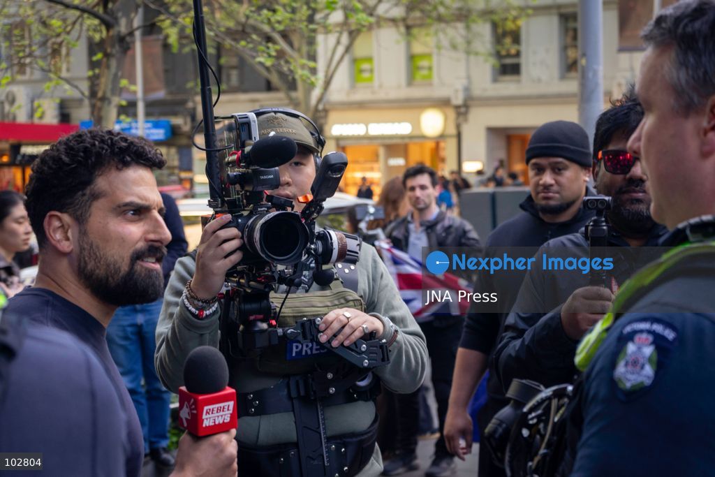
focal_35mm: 58
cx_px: 358
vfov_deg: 23.4
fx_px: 1152
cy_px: 238
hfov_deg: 34.5
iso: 400
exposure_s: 1/60
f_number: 5
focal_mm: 58
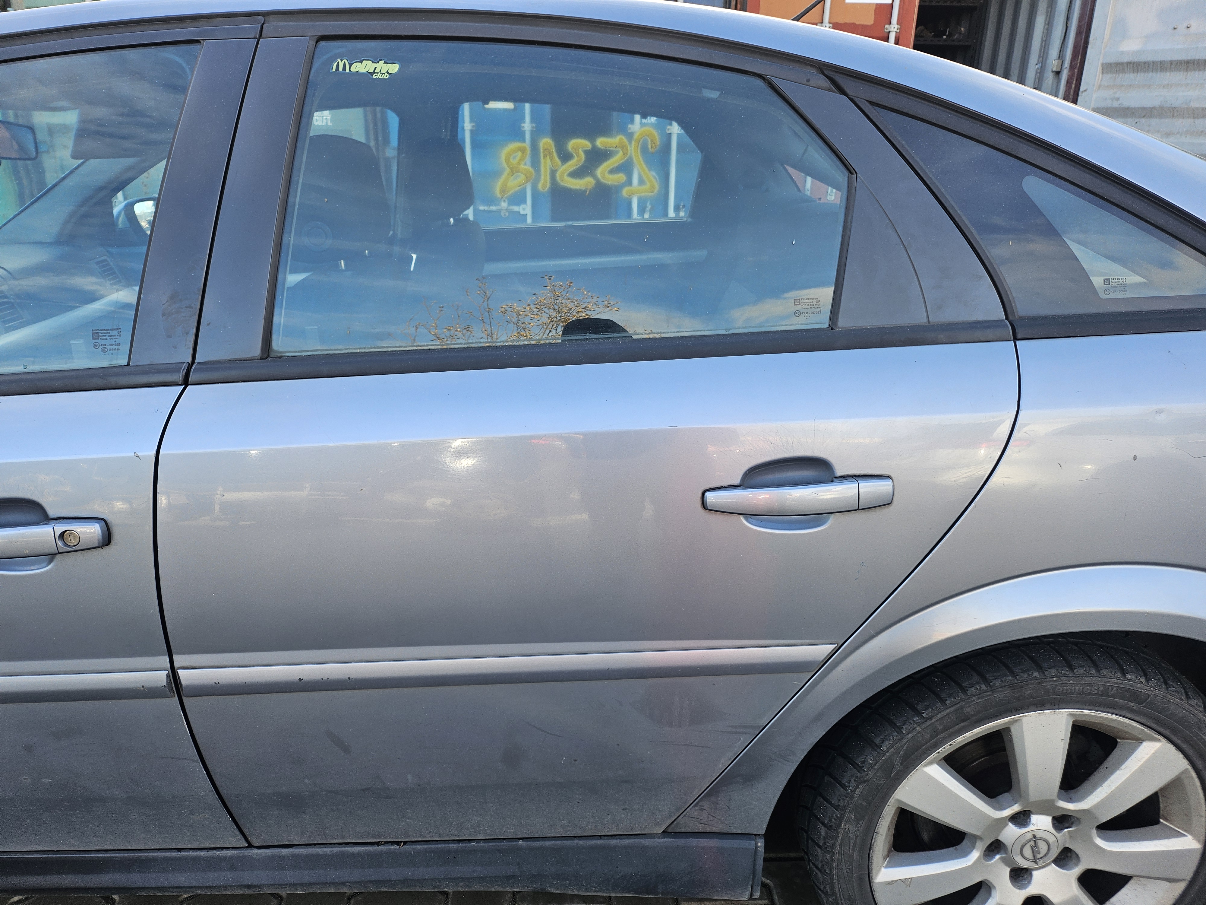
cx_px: 603
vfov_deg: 56.8
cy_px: 452
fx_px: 836
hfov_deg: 71.6
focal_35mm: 24
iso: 50
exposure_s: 1/354
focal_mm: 5
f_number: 1.8
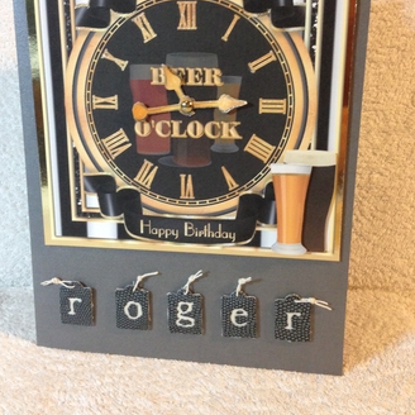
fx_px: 543
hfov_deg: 41.9
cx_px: 204
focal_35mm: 40
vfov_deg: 41.6
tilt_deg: -9.9
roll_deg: -2.9
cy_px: 162
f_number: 2.4
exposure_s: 1/20
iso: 250
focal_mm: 4.12
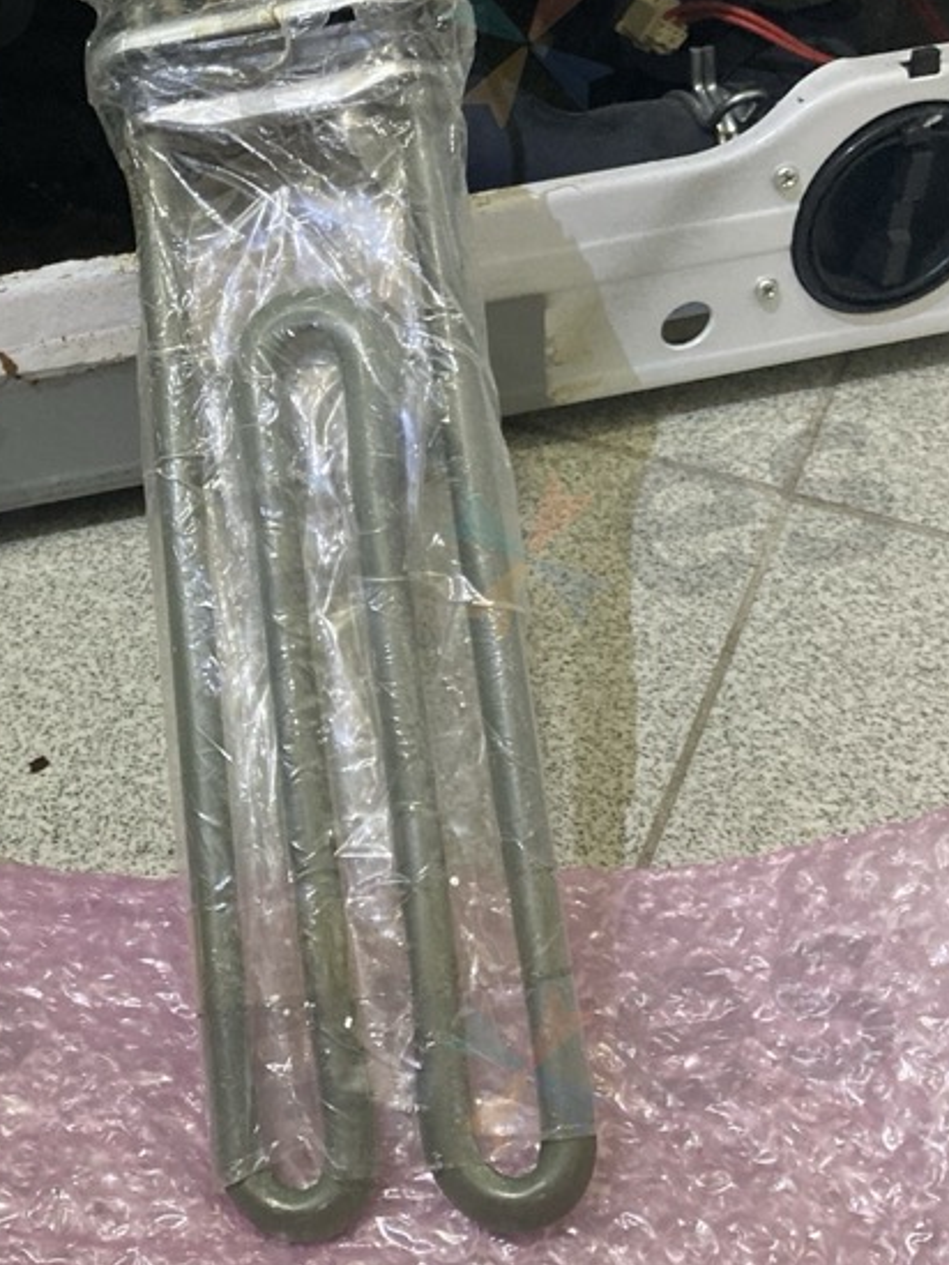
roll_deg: +4.3
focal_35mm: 51
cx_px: 129
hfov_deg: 27.7
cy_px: 394
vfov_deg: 37.0
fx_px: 1864
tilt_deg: -34.3
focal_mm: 3.99
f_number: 1.8
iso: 320
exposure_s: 1/41
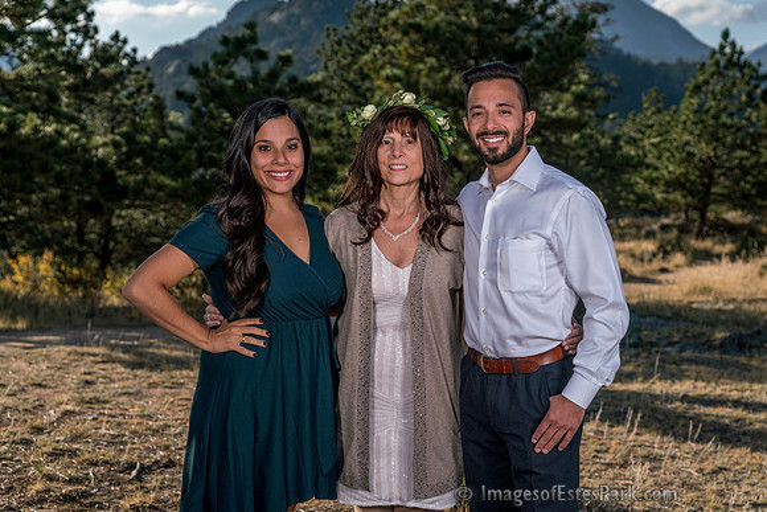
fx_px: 1065
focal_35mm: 50
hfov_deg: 39.6
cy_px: 256
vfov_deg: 27.0
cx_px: 384
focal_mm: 50
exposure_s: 1/1600
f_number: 4
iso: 160
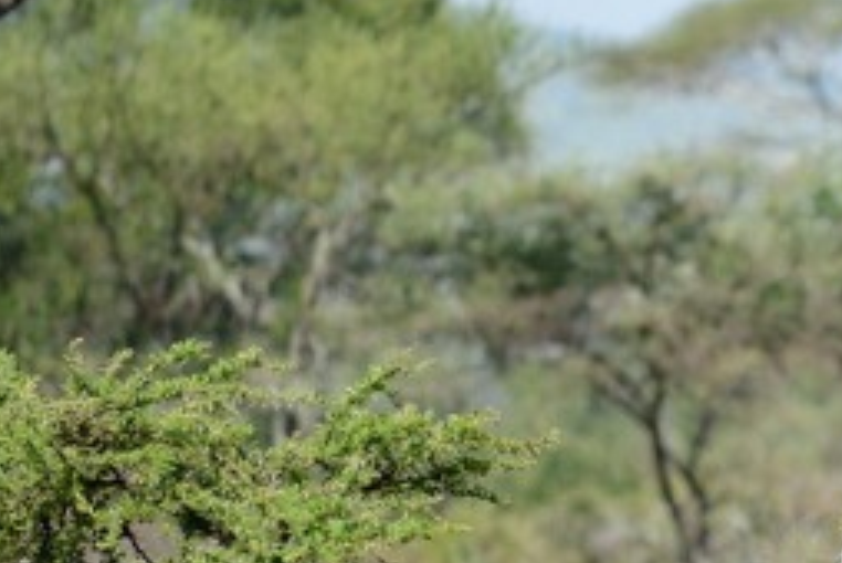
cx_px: 673
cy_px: 137
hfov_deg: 4.1
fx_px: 11778
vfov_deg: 2.7
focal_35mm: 503
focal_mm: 200
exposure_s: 1/4000
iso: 400
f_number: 2.8
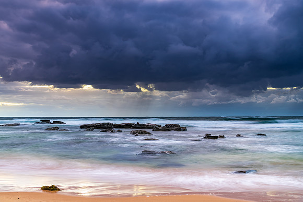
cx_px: 152
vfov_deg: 29.2
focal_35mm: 46
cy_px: 101
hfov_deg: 42.6
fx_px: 388
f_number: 8
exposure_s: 2.5
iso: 100
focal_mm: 46
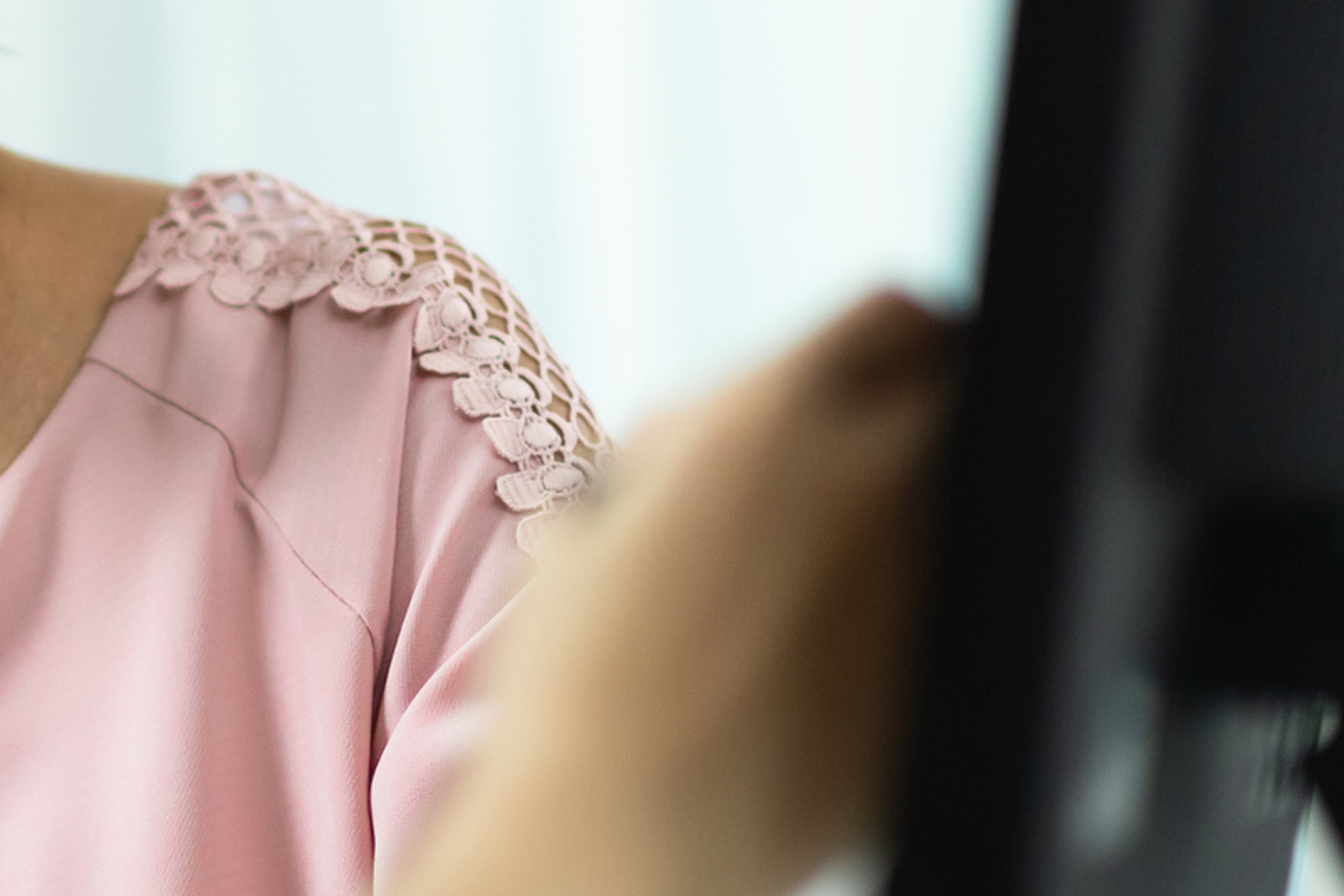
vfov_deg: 6.1
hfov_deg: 9.1
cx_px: -107
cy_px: 207
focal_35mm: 225
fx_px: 8399
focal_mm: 85
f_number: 2
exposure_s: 1/320
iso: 800
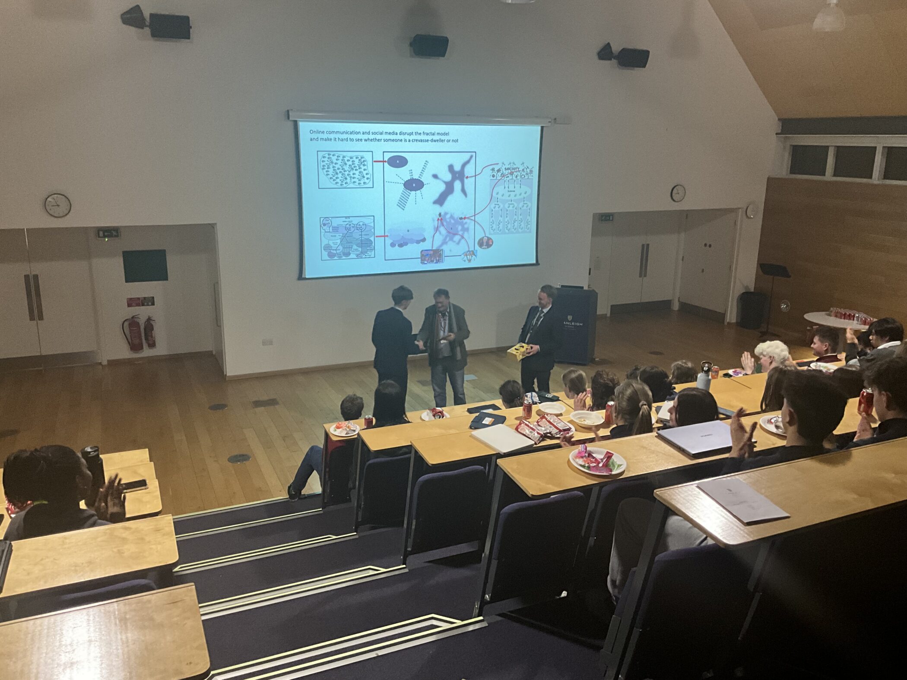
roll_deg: -0.5
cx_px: 454
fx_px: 760
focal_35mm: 29
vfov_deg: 48.2
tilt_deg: -15.2
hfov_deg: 61.7
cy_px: 340
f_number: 1.8
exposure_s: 1/43
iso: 320
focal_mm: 3
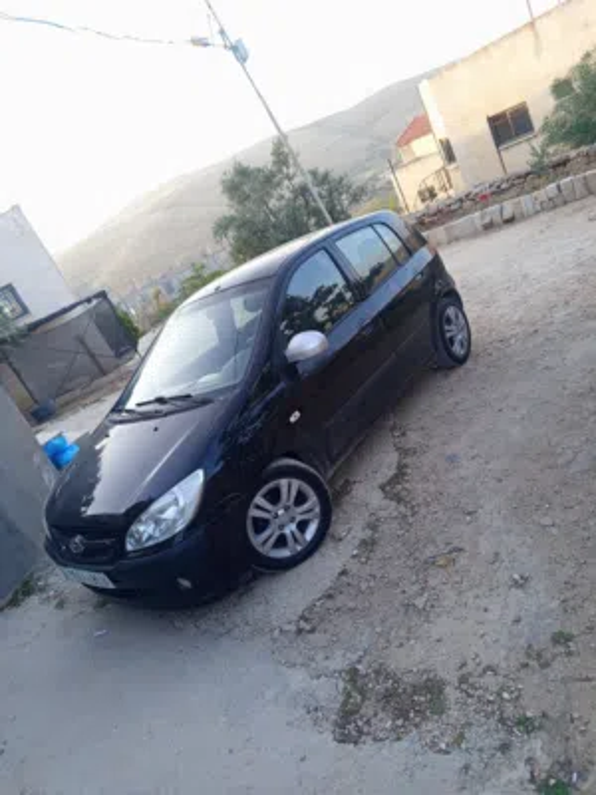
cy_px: 398
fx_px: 551
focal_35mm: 24
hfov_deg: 56.8
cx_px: 298
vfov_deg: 71.6
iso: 108
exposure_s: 1/100
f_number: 1.7
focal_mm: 5.24
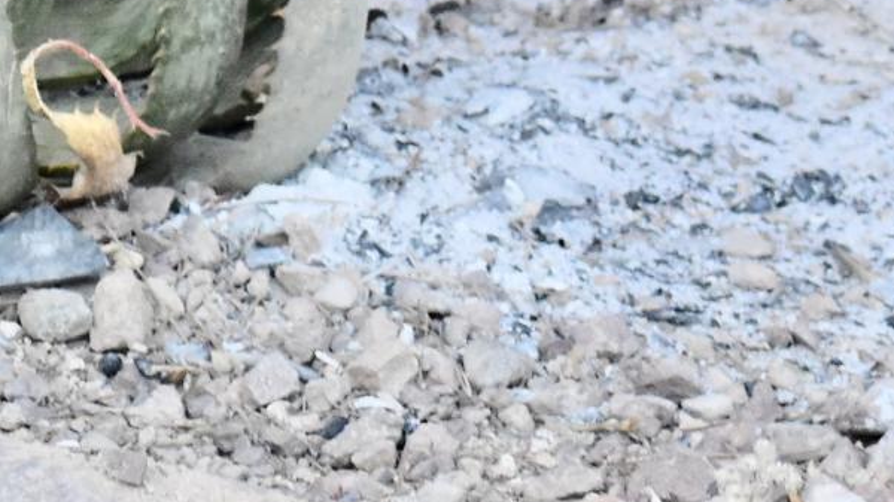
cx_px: -150
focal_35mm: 550
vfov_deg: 2.2
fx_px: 13033
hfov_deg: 3.9
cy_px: -296
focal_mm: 70
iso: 1800
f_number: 4.5
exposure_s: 1/250
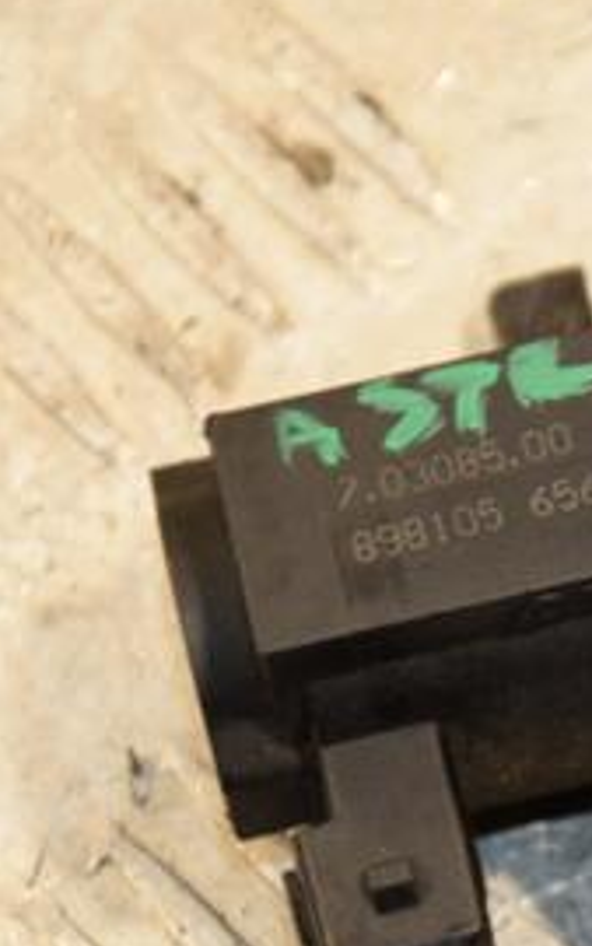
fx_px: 9209
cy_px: 680
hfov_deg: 3.7
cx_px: 820
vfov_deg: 5.9
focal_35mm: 357
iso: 800
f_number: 5.6
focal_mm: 105
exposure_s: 1/125
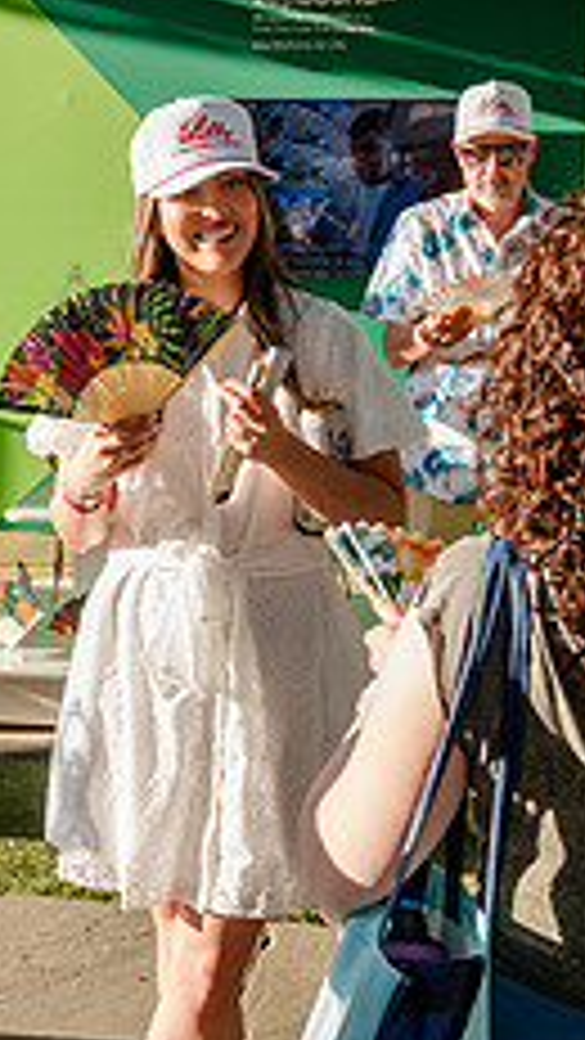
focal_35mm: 71
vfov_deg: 29.5
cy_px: 340
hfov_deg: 16.8
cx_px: 72
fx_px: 1957
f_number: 5
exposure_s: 1/500
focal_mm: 27
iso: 500
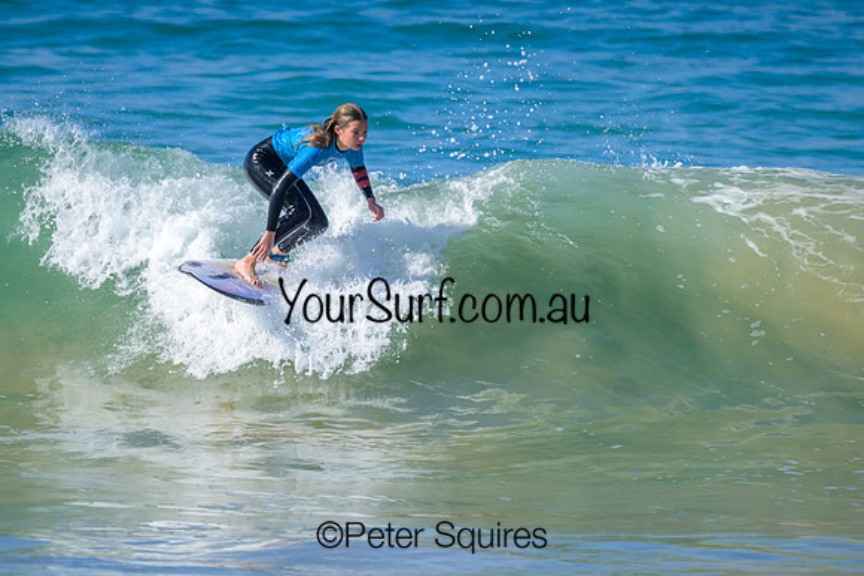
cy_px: 298
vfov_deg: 1.3
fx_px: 26367
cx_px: 447
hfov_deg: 1.9
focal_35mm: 1098
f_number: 6.3
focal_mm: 800
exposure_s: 1/2000
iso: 400
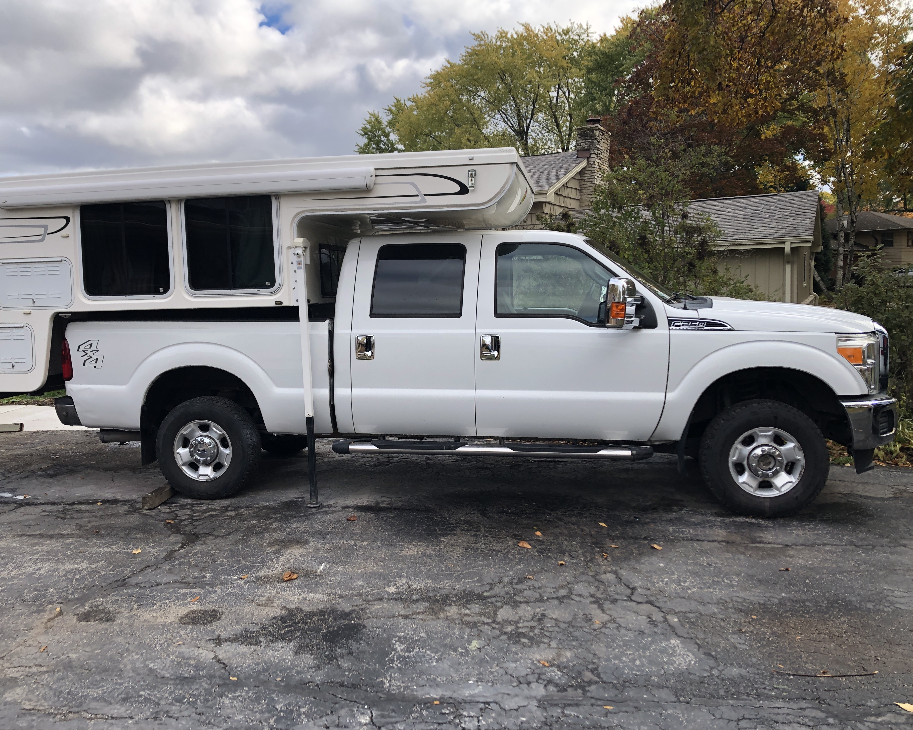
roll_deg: +1.5
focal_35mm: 30
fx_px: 811
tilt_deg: -4.5
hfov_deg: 58.7
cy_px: 369
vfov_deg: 48.5
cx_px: 414
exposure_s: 1/762
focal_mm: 3.99
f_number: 1.8
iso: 20
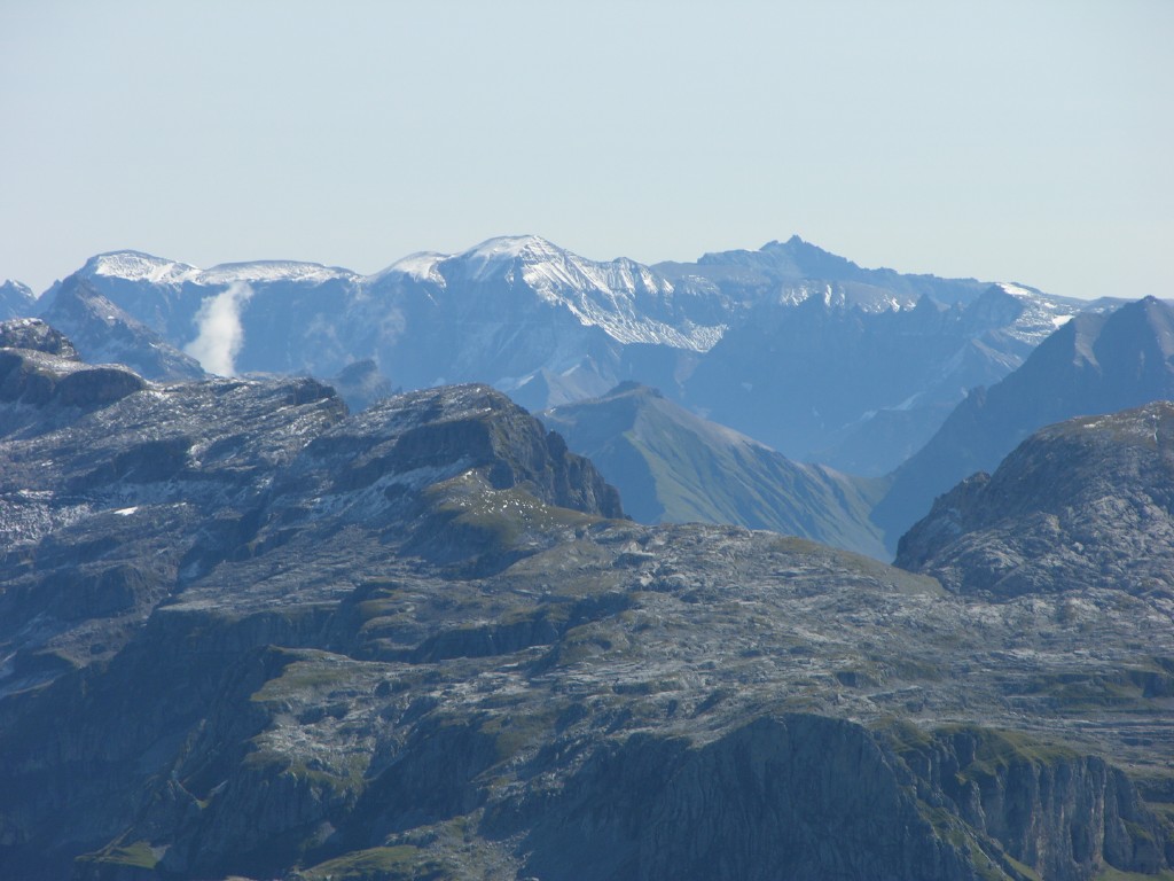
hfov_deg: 7.1
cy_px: 440
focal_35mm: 280
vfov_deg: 5.3
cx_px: 587
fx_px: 9496
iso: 50
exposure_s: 1/300
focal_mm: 71.2
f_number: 5.9
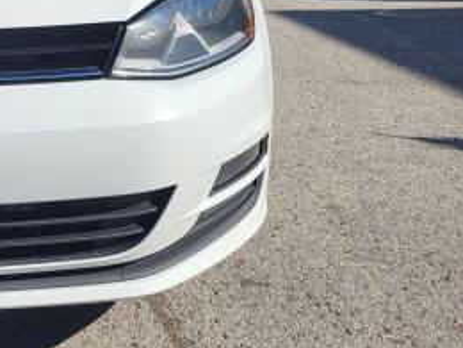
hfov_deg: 26.9
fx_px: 856
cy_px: 9
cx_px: -87
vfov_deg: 22.2
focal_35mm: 64
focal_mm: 5.4
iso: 40
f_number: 1.8
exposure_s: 1/4176
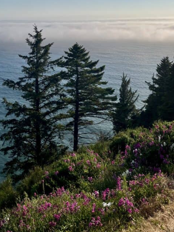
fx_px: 282
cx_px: 116
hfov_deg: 34.0
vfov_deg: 42.9
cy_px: 49
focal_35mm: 42
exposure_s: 1/6494
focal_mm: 5.1
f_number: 1.6
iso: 50
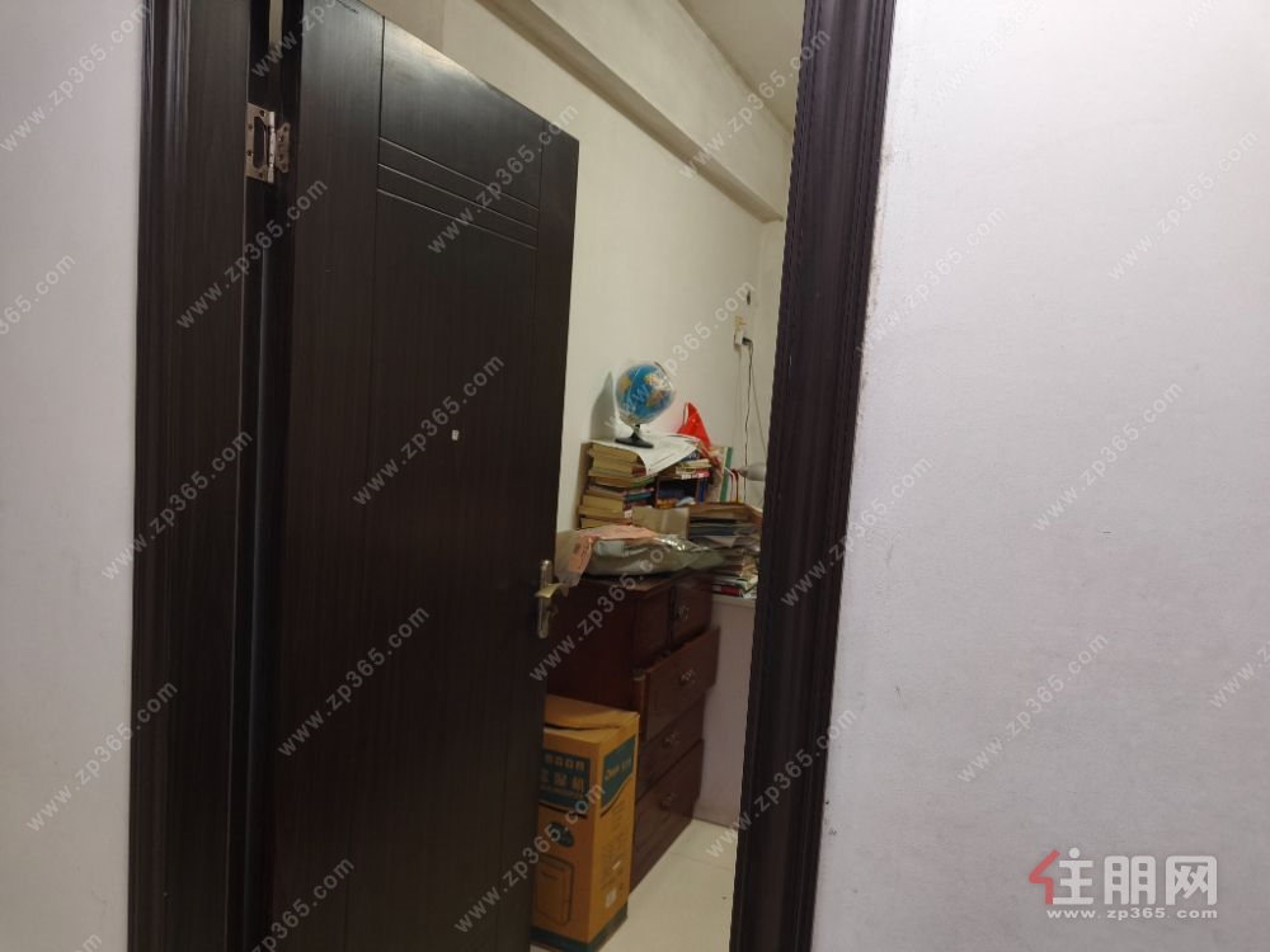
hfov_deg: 73.9
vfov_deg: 58.9
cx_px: 635
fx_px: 844
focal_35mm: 23
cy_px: 476
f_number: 1.88
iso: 320
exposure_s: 1/50
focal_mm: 5.56
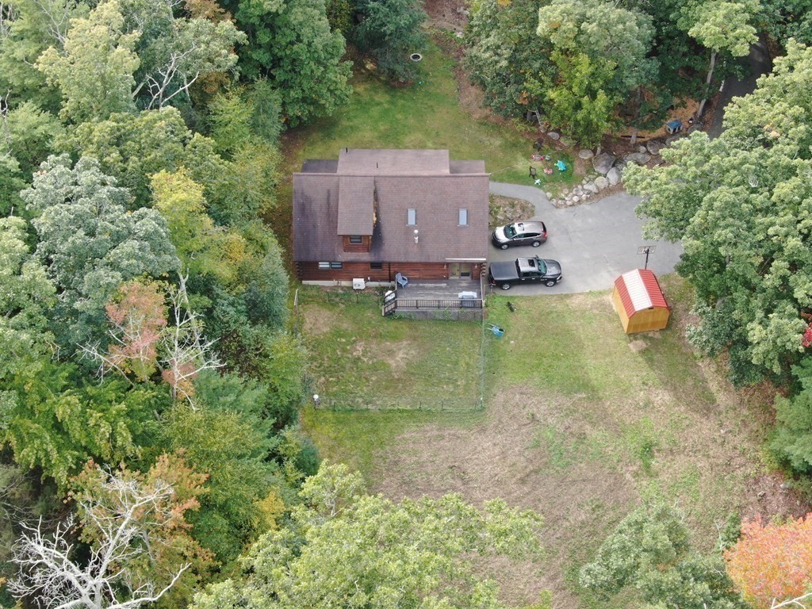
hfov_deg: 40.4
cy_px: 304
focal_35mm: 47
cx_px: 406
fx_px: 1102
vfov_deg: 30.9
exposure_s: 1/60
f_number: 3.8
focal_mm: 8.42
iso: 100
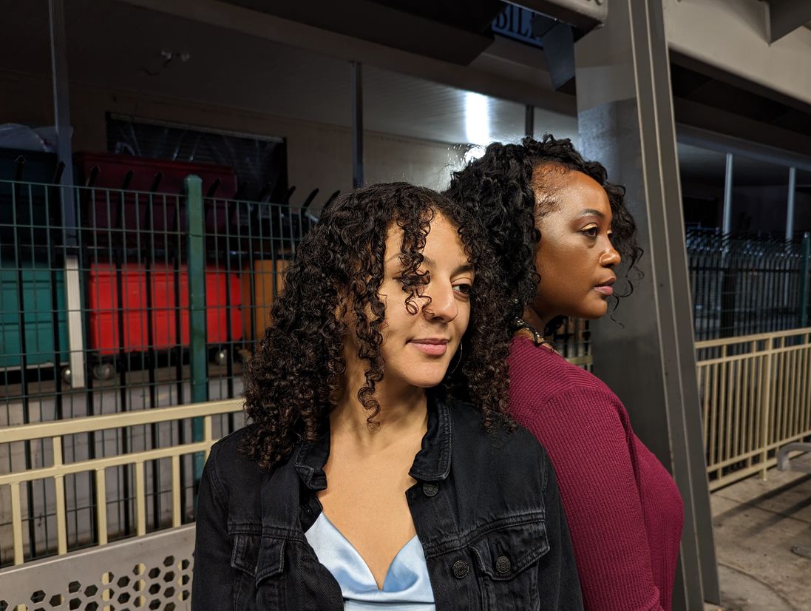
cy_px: 333
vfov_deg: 49.8
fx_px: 657
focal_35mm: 28
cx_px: 455
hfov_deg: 63.2
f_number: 1.85
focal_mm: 6.81
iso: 212
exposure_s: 1/24
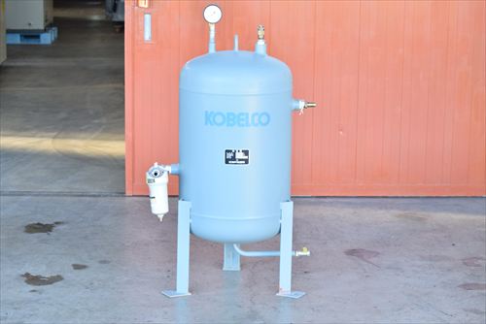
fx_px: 1114
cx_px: 243
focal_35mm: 82
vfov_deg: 16.6
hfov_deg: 24.6
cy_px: 162
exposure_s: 1/80
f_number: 6.3
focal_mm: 55
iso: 1250
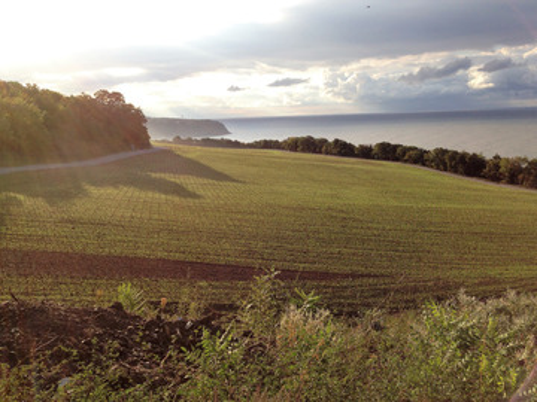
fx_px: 512
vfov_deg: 42.9
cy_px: 201
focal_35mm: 33
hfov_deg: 55.4
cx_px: 268
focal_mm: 4.12
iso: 50
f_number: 2.4
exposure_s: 1/1004
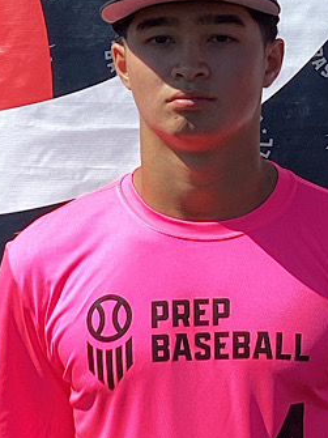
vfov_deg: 49.9
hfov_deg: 38.6
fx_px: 468
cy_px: 182
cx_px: 184
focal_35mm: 37
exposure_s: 1/1294
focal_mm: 3.3
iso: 25
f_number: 2.4
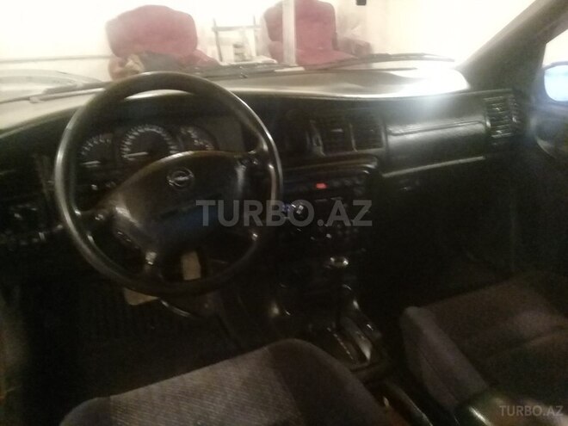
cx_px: 284
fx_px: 509
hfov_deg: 58.4
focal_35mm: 31
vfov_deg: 45.4
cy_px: 213
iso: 1000
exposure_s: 1/17
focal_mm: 3.3
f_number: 2.2
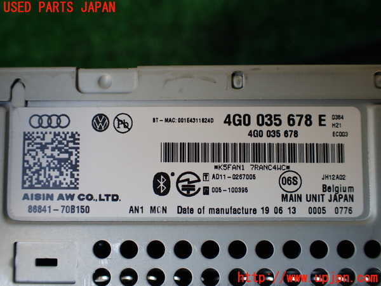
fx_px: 330
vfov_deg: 46.8
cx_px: 190
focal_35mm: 30
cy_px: 143
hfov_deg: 60.0
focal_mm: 5.4
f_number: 2.3
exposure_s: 1/125
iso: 125
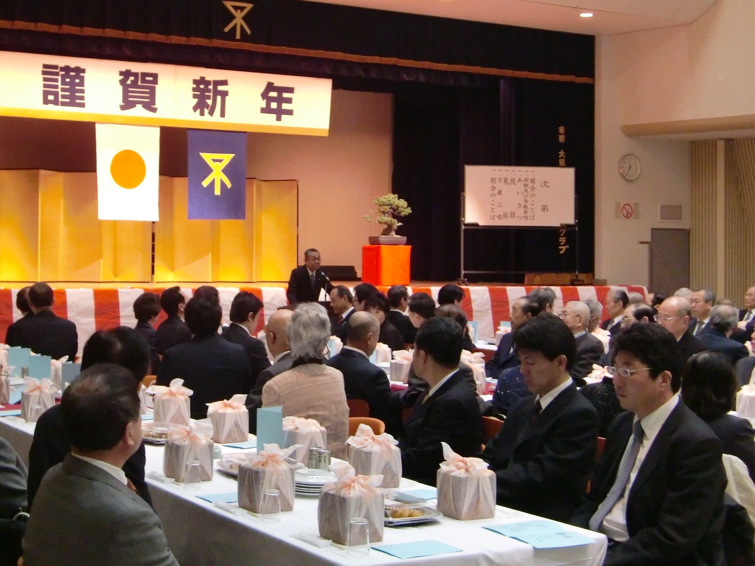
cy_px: 226
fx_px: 1243
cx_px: 239
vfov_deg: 25.6
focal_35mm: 57
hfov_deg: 33.4
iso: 400
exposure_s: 1/40
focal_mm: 6.9
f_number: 3
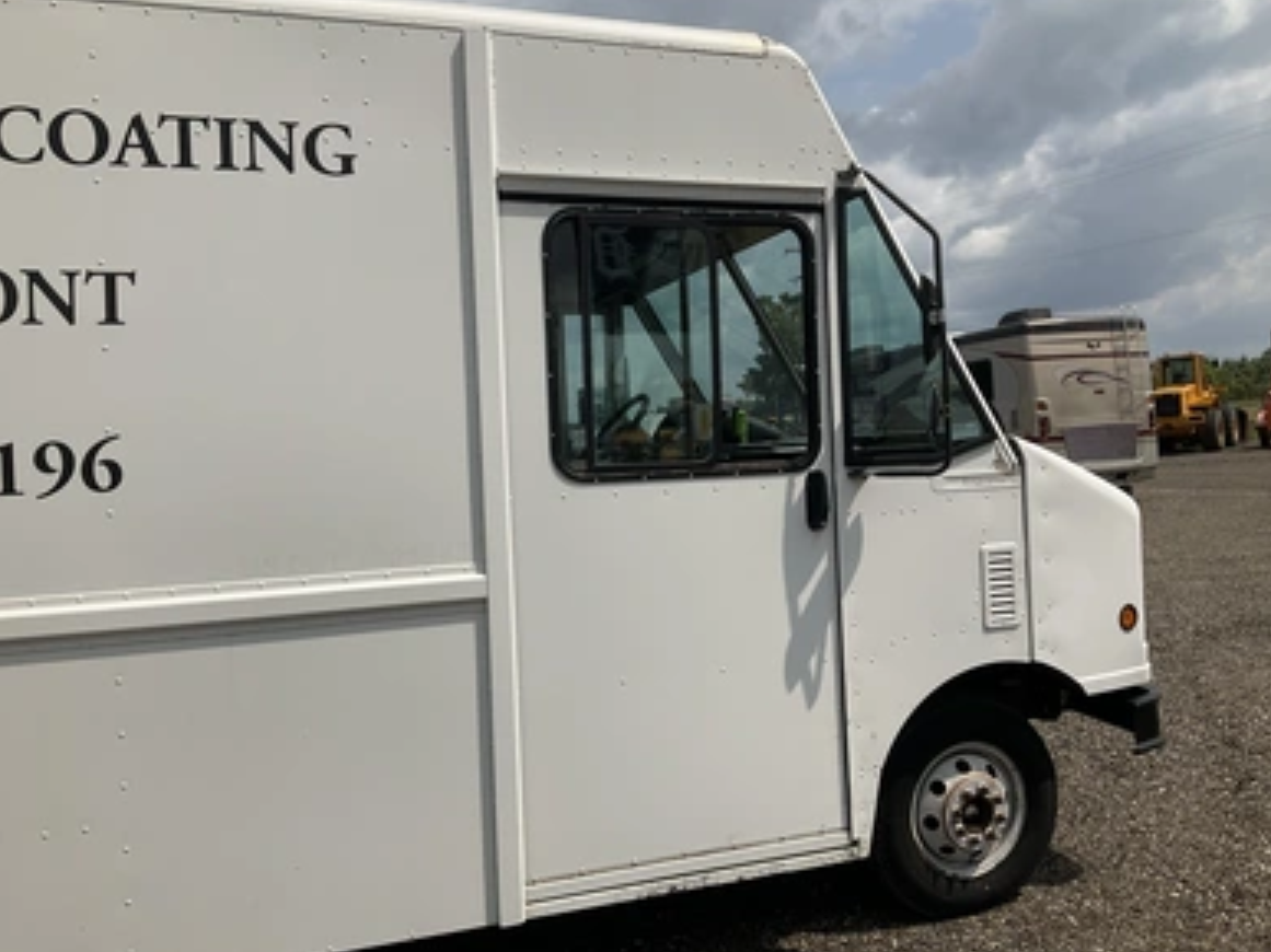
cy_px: 469
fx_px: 1101
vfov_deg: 46.8
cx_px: 654
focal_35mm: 30
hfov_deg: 60.0
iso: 25
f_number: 1.8
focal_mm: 3
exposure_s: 1/4065
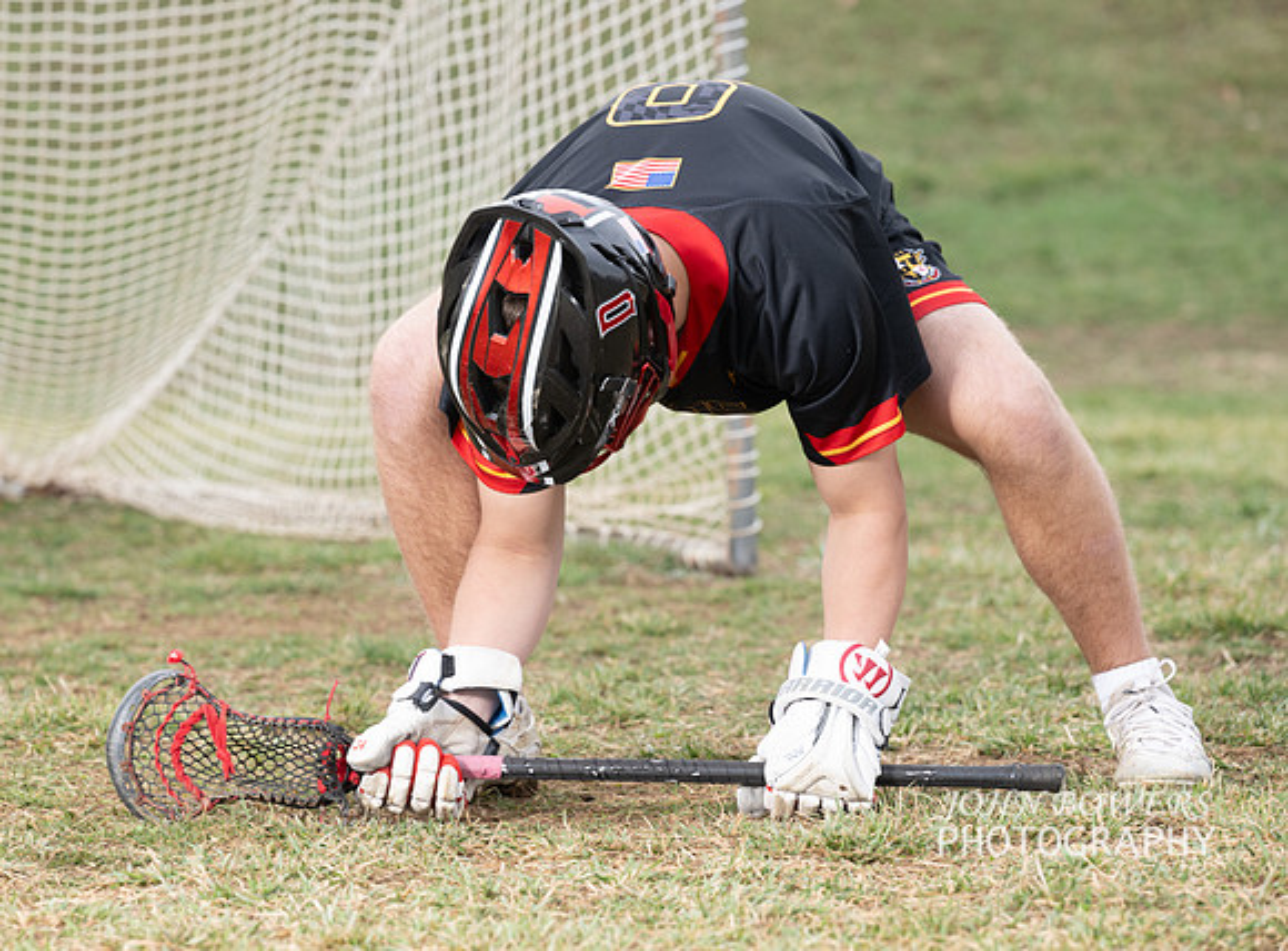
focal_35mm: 166
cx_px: 523
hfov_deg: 12.0
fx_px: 6127
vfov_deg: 8.9
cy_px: 457
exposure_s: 1/200
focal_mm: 135
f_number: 4.5
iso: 250
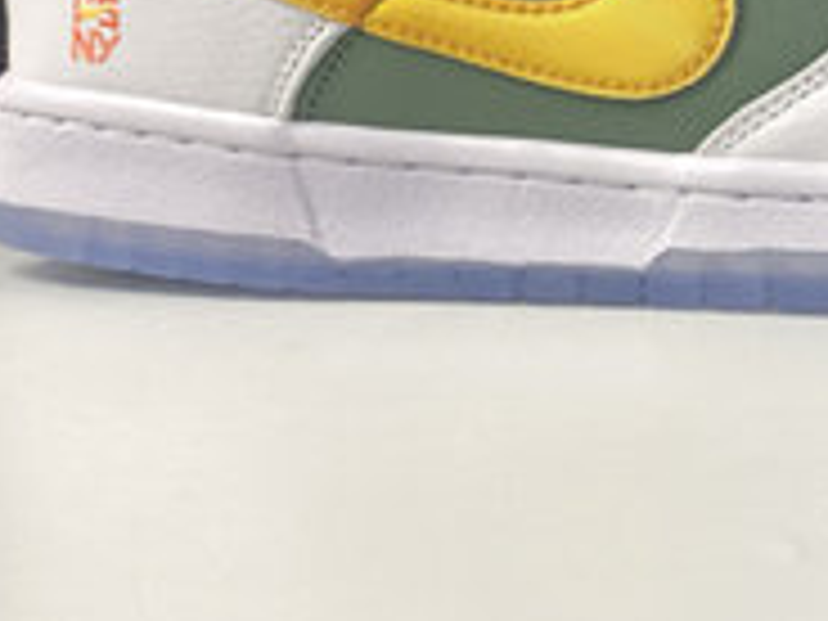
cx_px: 1094
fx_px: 2368
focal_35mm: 99
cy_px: -74
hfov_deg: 18.4
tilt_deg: -1.3
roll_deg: +1.7
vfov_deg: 14.6
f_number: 1.8
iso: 64
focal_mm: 4.25
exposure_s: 1/100
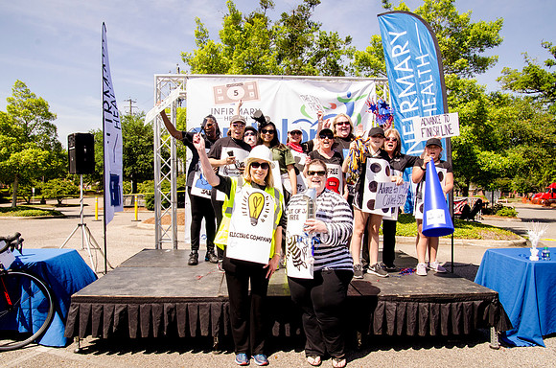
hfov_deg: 73.9
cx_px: 278
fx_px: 370
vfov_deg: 52.9
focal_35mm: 24
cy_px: 184
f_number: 10
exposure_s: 1/500
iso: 640
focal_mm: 16
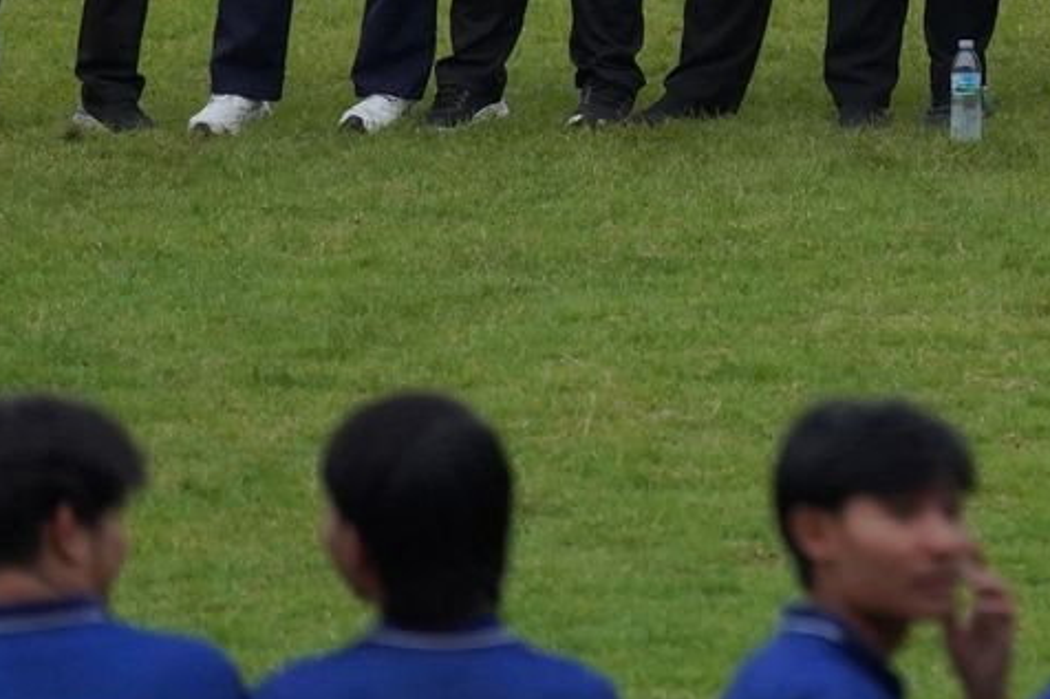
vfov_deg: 2.2
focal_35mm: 617
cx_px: 2046
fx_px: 17989
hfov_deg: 3.3
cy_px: -561
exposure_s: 1/3200
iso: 2500
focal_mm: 140
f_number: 2.8
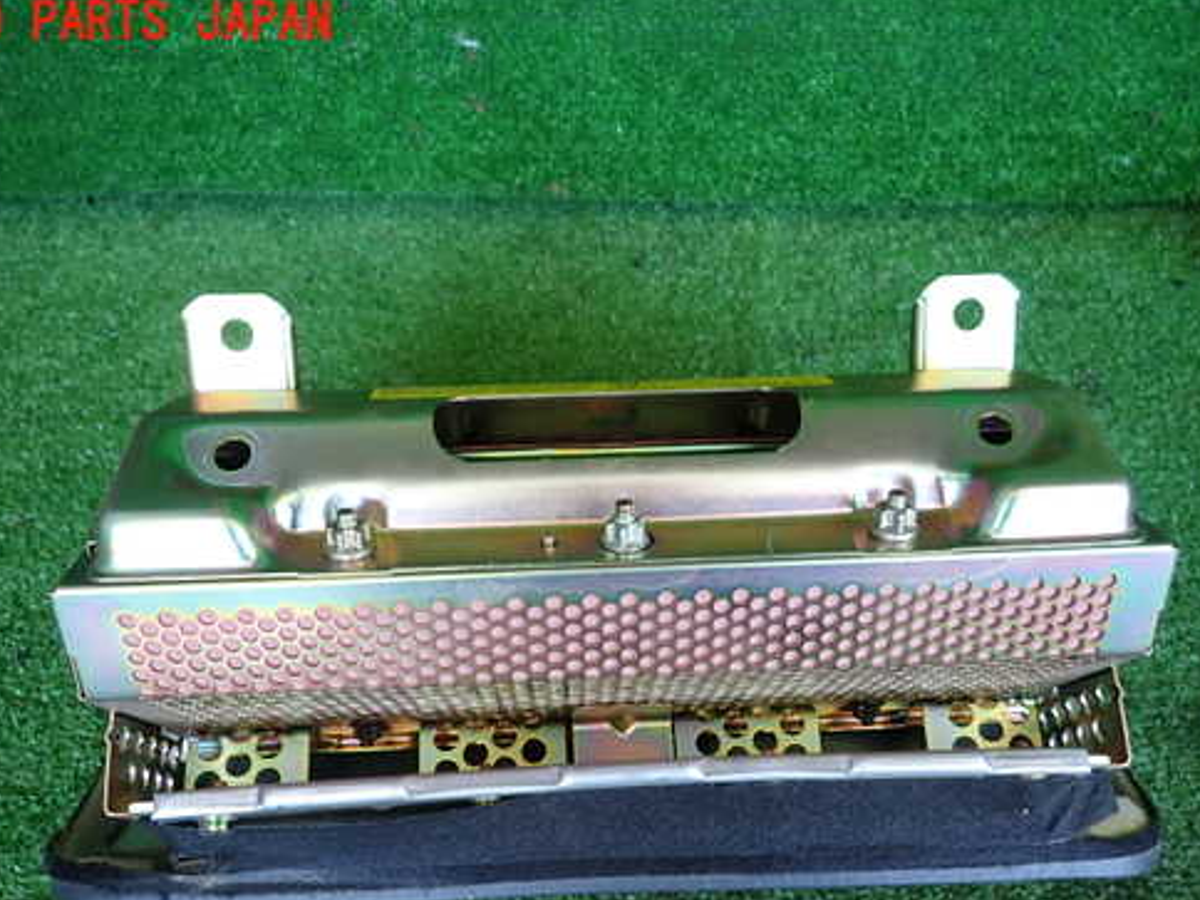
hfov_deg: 58.3
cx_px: 625
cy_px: 550
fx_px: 1075
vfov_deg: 45.1
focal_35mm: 31
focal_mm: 4.5
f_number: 2
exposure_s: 1/80
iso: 200
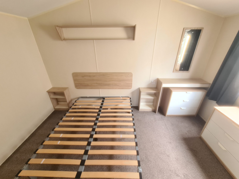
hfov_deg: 106.2
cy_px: 90
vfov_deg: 89.9
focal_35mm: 13
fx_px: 90
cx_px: 120
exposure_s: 1/50
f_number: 2.2
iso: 250
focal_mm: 2.2
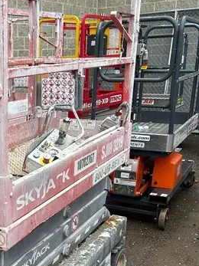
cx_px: -11
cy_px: 190
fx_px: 422
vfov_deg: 34.4
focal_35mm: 55
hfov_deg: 25.0
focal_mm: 5.7
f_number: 1.5
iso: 50
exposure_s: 1/949
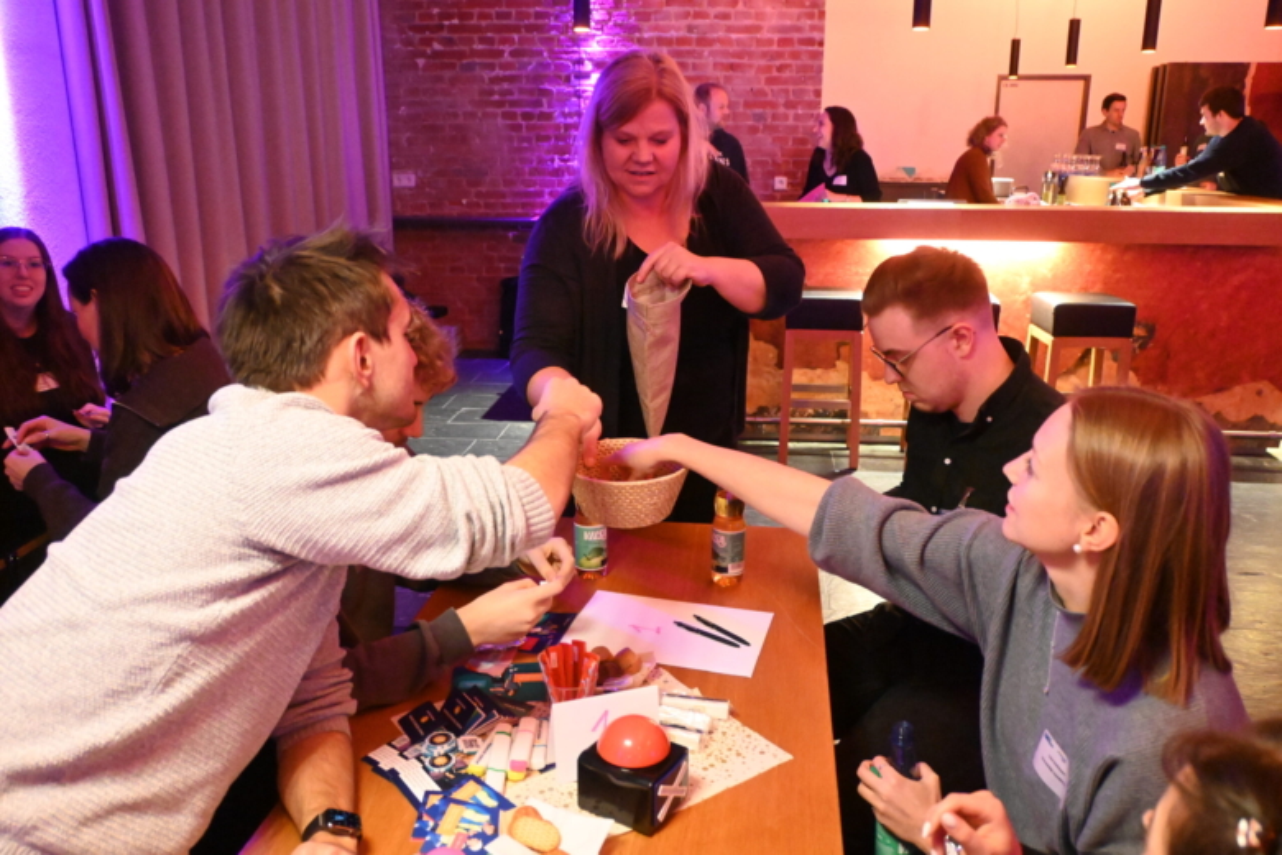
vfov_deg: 43.6
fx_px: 1068
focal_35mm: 30
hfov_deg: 61.9
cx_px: 641
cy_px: 428
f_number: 3.8
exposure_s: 1/60
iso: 10000
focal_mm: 20
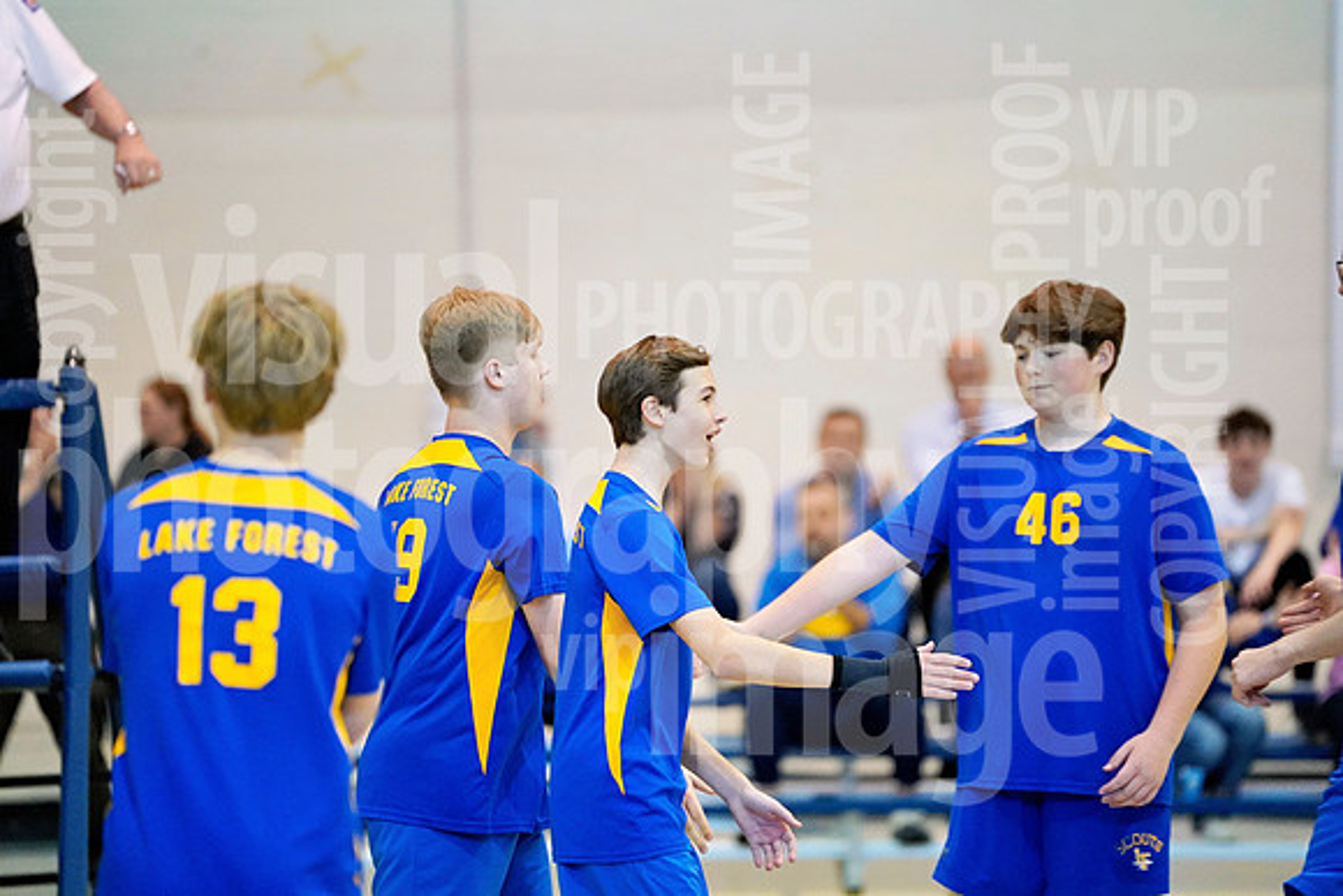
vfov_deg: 6.9
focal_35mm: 200
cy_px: 448
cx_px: 672
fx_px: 7463
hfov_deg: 10.3
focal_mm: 200
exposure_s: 1/640
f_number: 2.8
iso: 8000
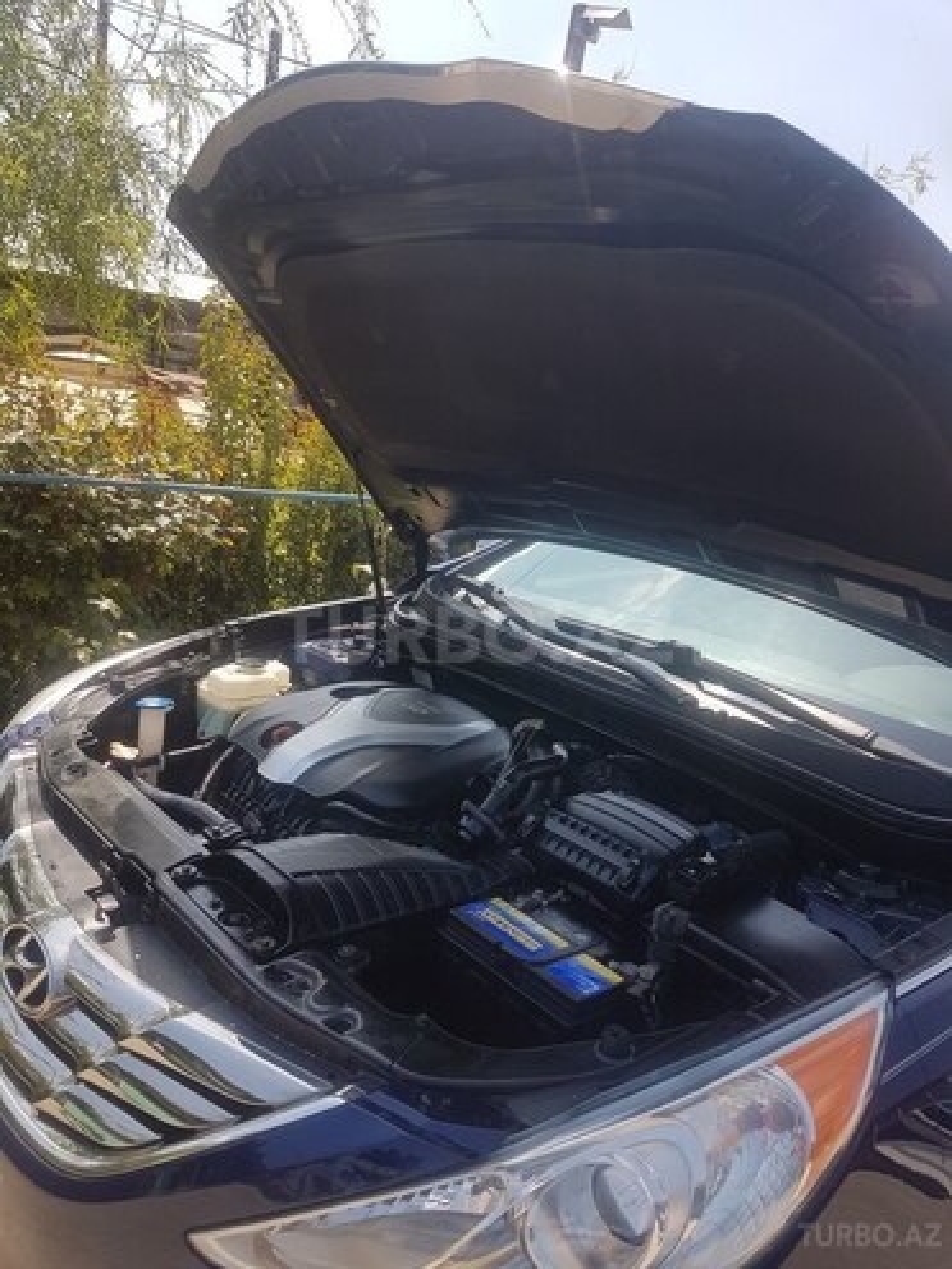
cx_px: 476
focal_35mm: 26
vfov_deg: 67.3
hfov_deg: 53.1
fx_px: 953
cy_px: 634
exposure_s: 1/1416
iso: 40
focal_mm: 4.2
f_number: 1.7
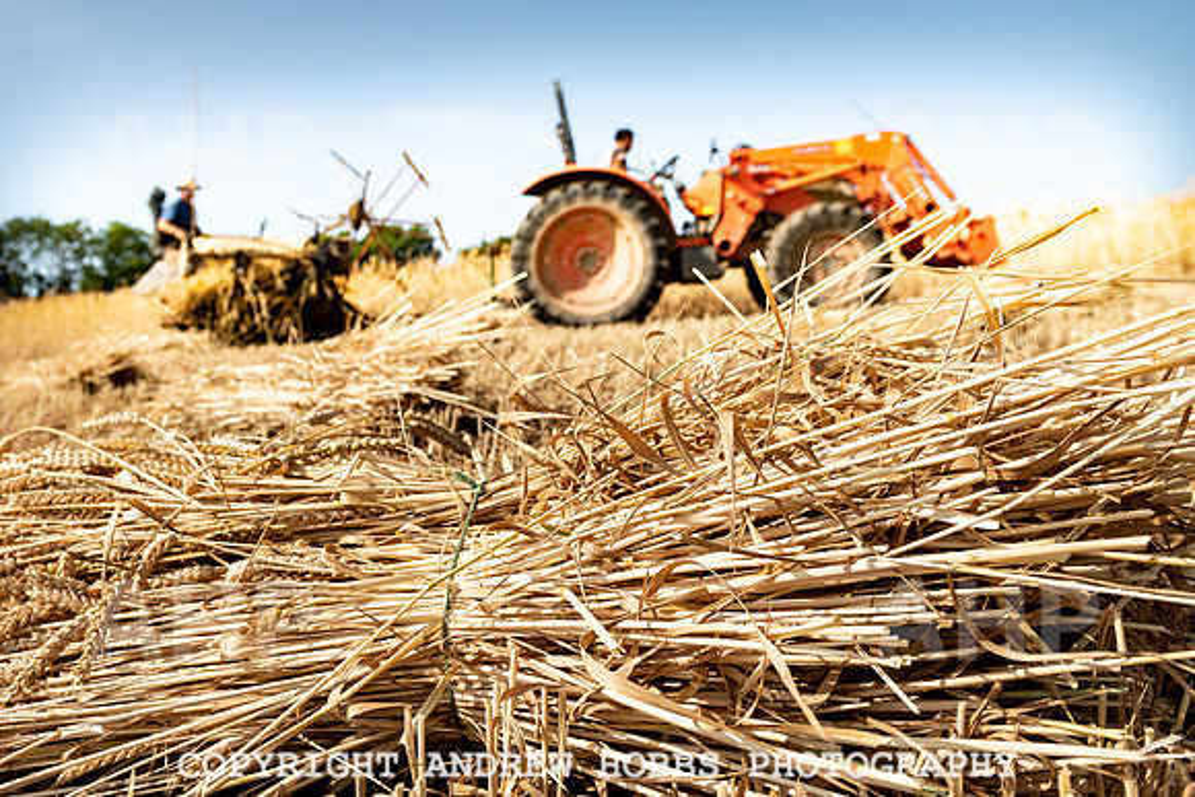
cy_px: 318
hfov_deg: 63.4
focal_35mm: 29
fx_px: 957
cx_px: 477
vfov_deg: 45.0
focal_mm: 24
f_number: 5.6
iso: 64
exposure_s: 1/400
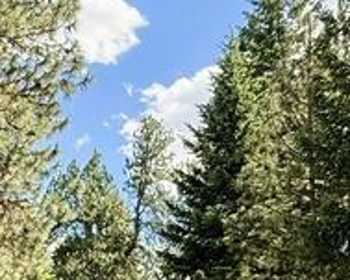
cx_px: 2
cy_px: 423
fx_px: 766
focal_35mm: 74
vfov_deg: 18.3
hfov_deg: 24.6
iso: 64
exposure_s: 1/545
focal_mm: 2.22
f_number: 2.2
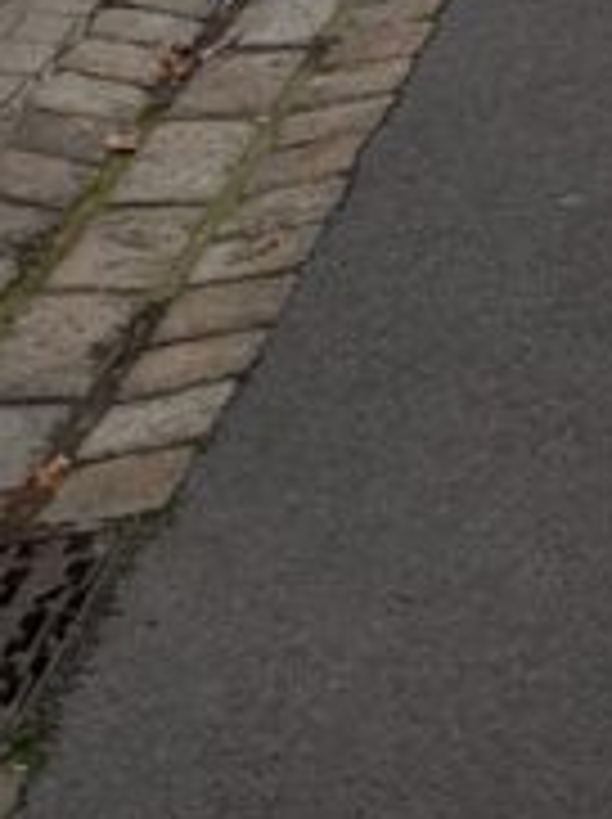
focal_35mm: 152
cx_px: 927
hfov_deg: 9.5
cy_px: -927
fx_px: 3592
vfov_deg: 11.5
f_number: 1.73
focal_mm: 4.38
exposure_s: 1/3344
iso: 65
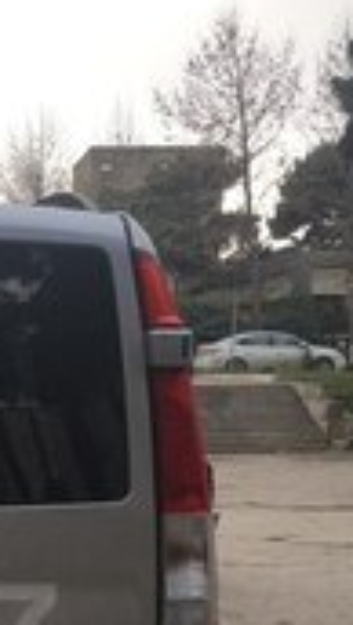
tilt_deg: -10.5
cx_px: -222
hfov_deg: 12.5
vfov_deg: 22.5
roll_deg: -0.6
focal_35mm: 91
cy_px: 625
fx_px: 1511
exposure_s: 1/343
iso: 25
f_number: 2.2
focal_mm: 4.15
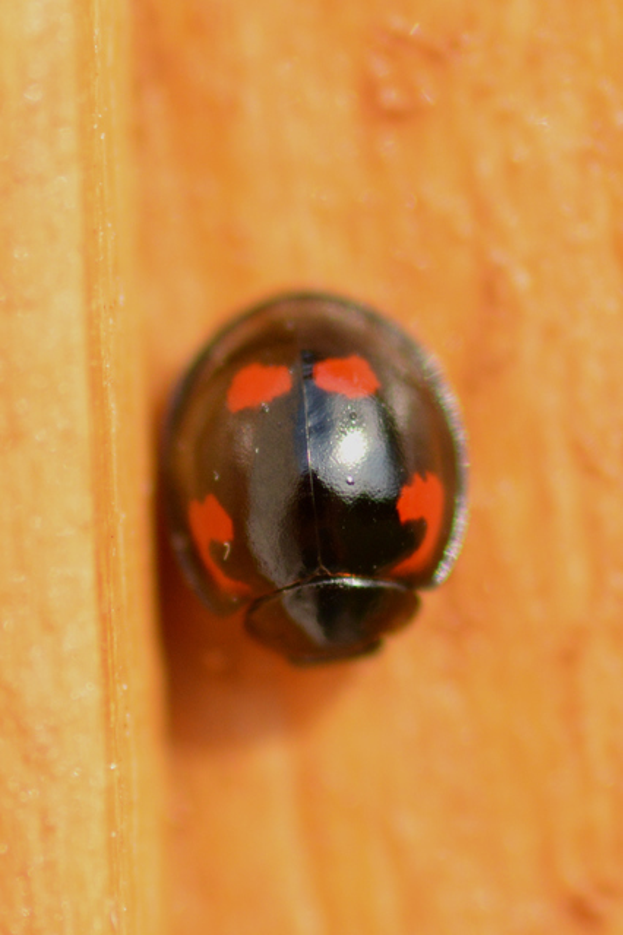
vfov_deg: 13.7
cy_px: 468
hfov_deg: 9.1
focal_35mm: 150
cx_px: 312
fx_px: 3898
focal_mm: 100
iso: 400
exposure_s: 1/400
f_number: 9
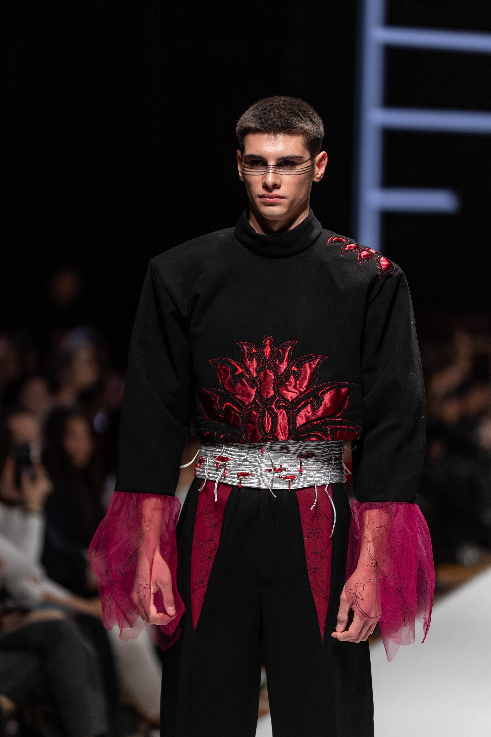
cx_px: 246
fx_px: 4091
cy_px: 368
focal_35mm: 200
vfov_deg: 10.3
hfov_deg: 6.9
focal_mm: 200
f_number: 2.8
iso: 200
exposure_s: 1/320
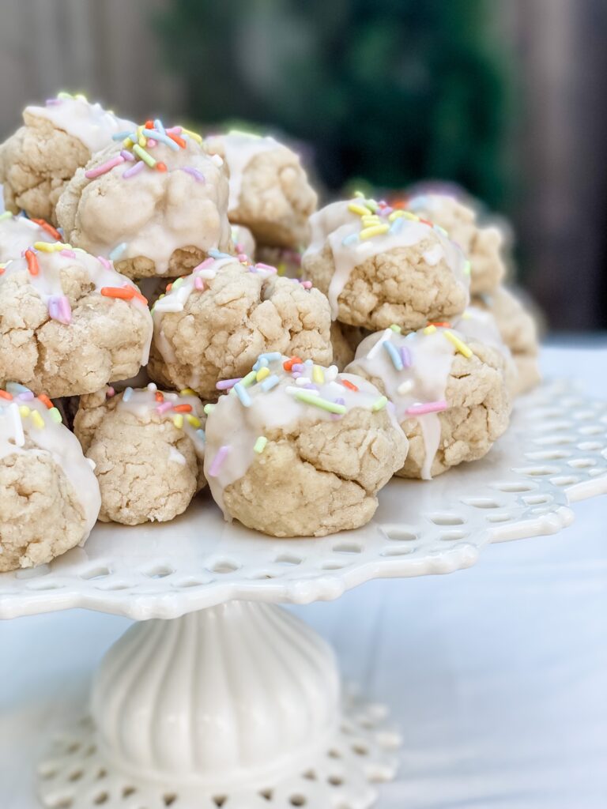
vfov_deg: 36.8
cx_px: 304
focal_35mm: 52
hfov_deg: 28.0
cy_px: 404
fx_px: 1216
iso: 20
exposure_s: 1/240
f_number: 2
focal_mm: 6
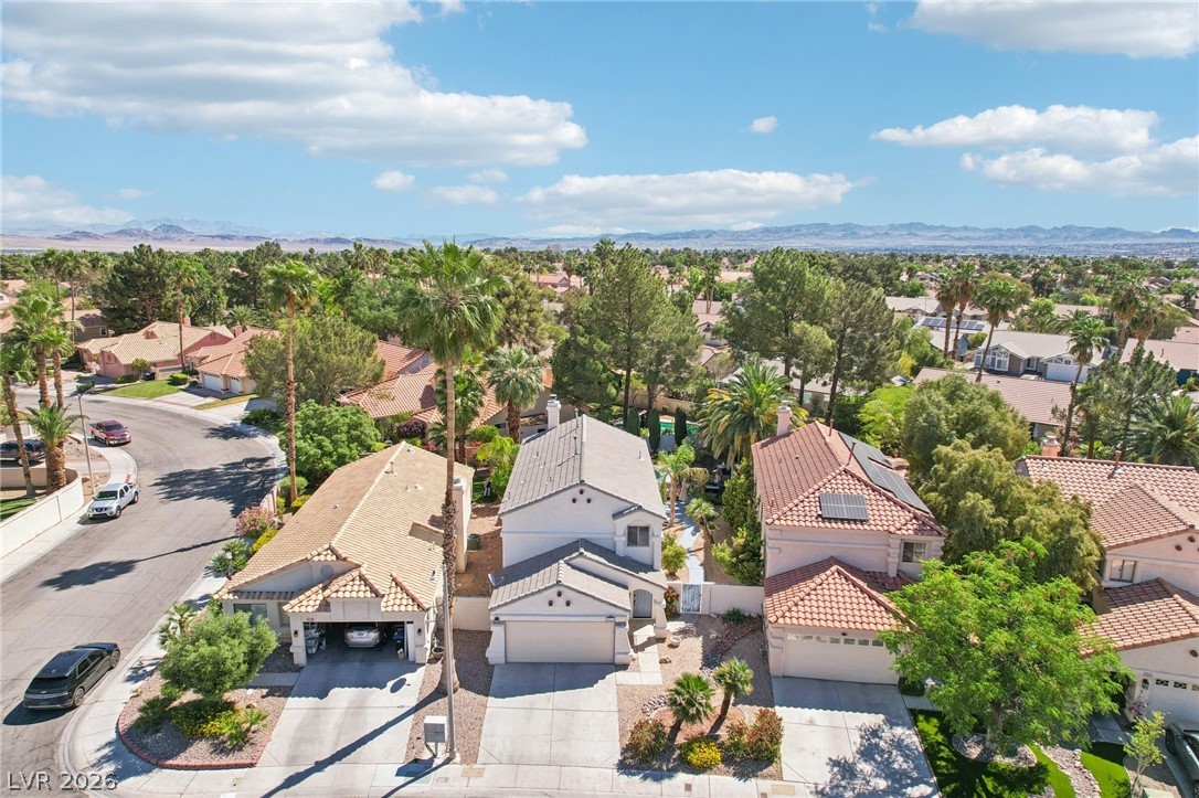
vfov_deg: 57.2
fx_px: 732
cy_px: 399
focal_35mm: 22
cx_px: 600
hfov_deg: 78.6
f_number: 2.8
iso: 120
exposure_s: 1/1500
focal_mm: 8.4
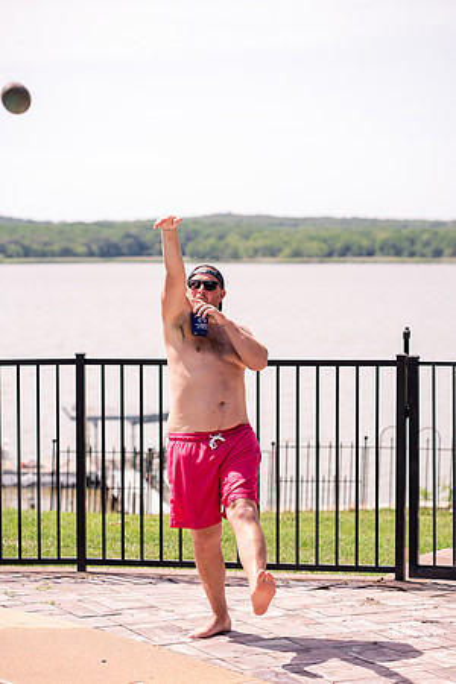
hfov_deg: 16.1
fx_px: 1615
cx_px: 228
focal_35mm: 85
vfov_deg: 23.9
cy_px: 342
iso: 200
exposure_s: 1/1600
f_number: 3.2
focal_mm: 85
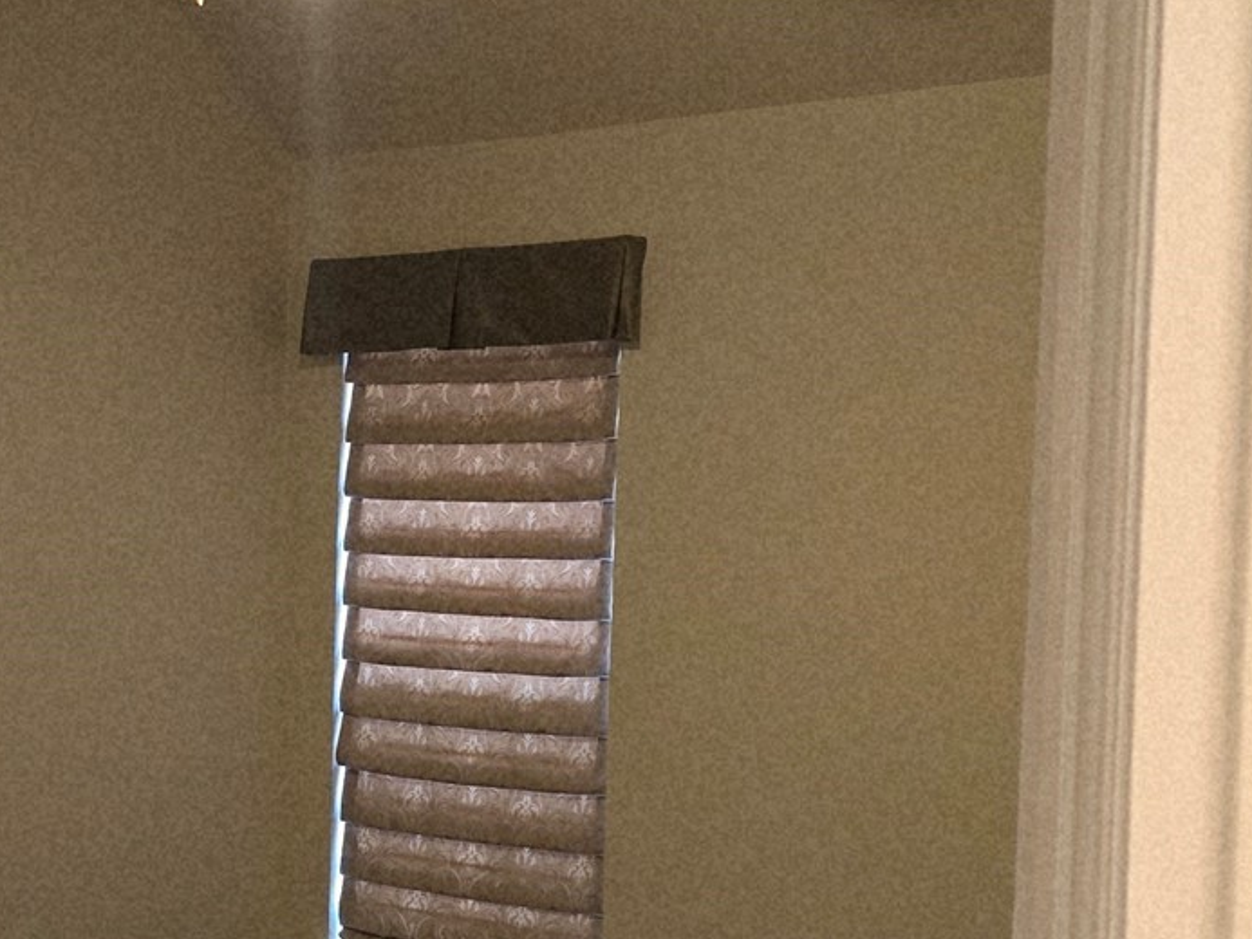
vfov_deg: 21.5
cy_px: 625
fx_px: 2460
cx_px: 150
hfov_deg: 27.6
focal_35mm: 68
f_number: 1.7
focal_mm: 6.3
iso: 800
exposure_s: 1/120
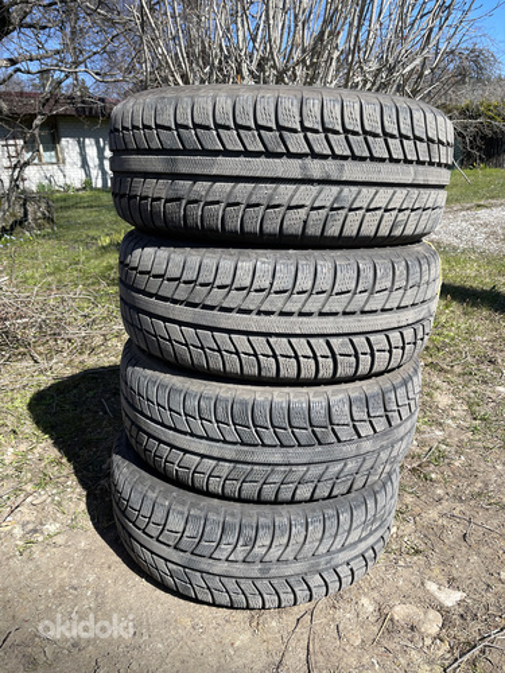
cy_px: 336
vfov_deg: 69.4
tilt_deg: -19.8
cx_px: 252
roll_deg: +3.0
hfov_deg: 54.9
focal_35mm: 25
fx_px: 486
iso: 32
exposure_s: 1/1946
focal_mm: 5.1
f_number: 1.6
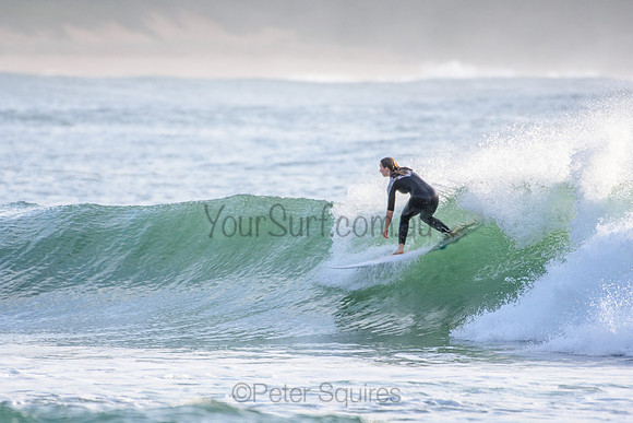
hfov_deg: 2.7
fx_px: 13190
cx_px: 316
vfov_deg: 1.8
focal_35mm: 750
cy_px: 212
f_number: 5.6
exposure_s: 1/2000
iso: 640
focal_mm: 500
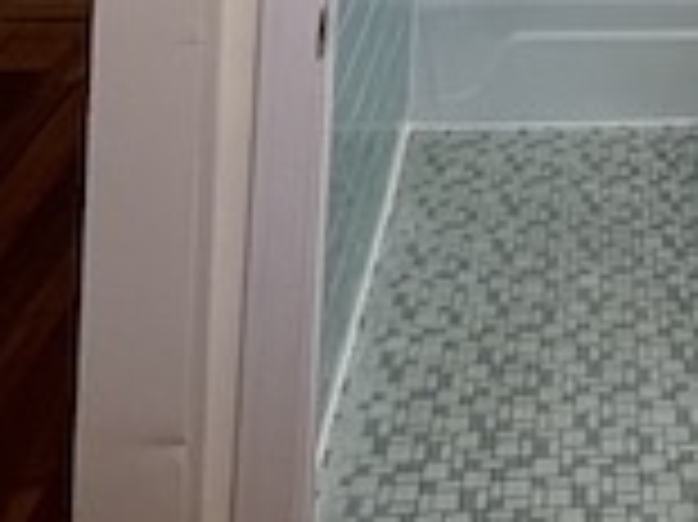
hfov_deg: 26.5
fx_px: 1350
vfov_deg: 15.8
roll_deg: -2.4
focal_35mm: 67
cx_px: 784
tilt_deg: -0.3
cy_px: -598
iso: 125
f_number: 1.8
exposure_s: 1/60
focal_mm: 1.57
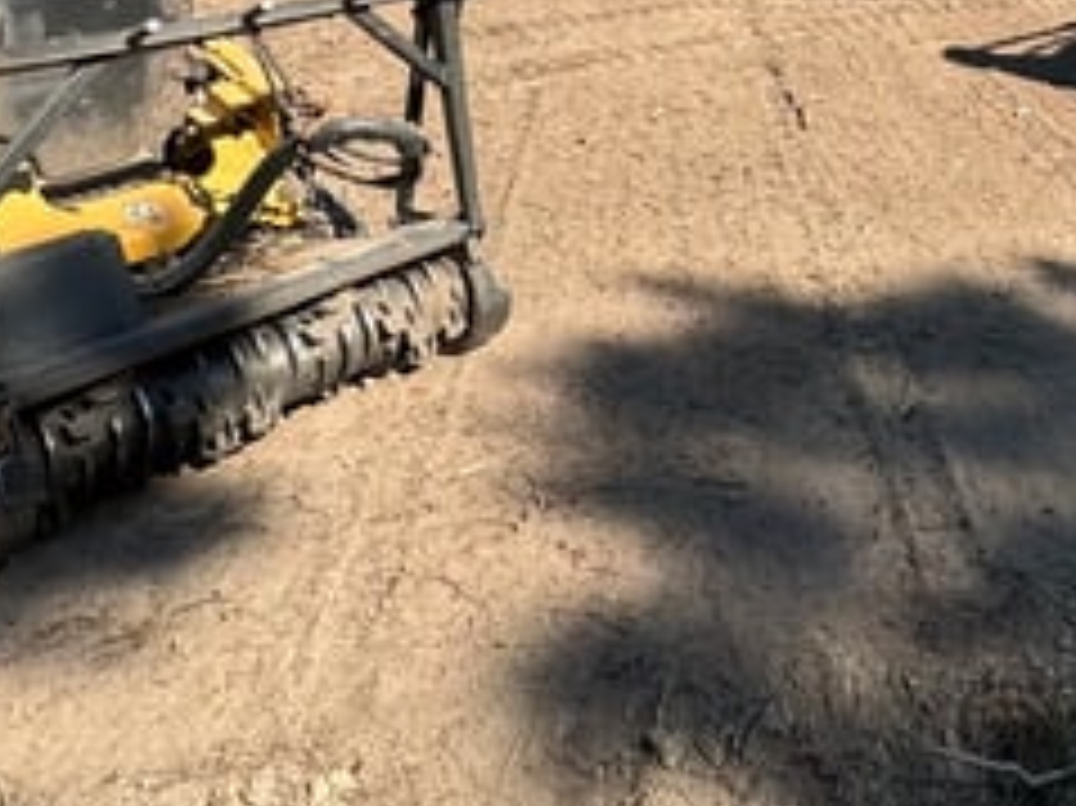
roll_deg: -0.6
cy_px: -243
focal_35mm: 45
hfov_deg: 37.4
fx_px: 1398
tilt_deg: -2.0
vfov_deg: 27.0
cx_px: 1090
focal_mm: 2.22
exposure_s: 1/879
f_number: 2.2
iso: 50
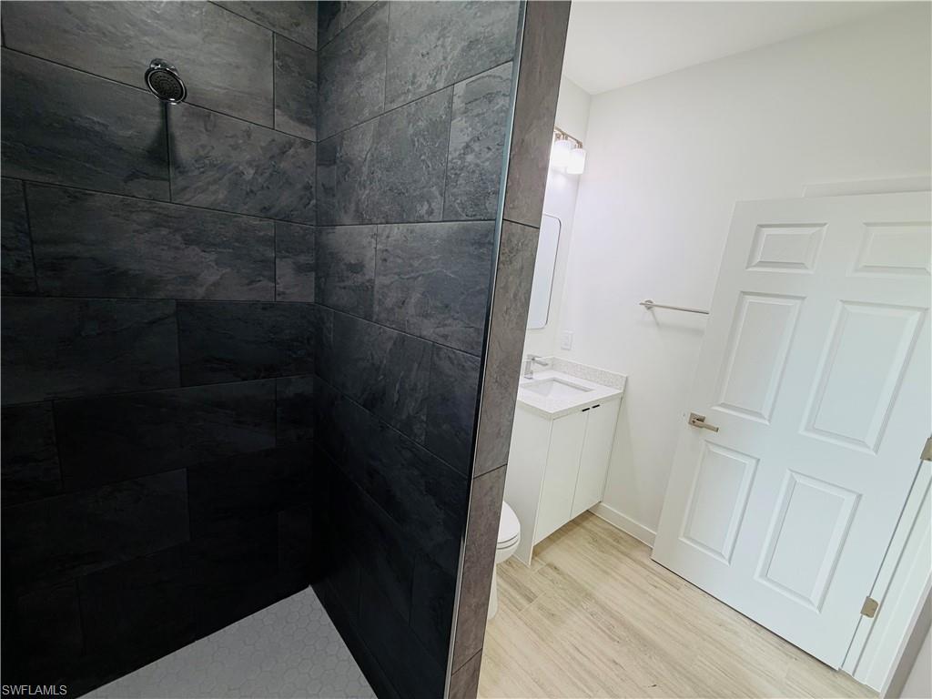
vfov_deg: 85.7
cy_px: 350
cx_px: 466
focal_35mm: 14
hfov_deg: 102.1
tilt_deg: -11.8
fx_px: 377
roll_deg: -6.1
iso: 125
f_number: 2.2
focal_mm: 2.22
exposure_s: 1/120
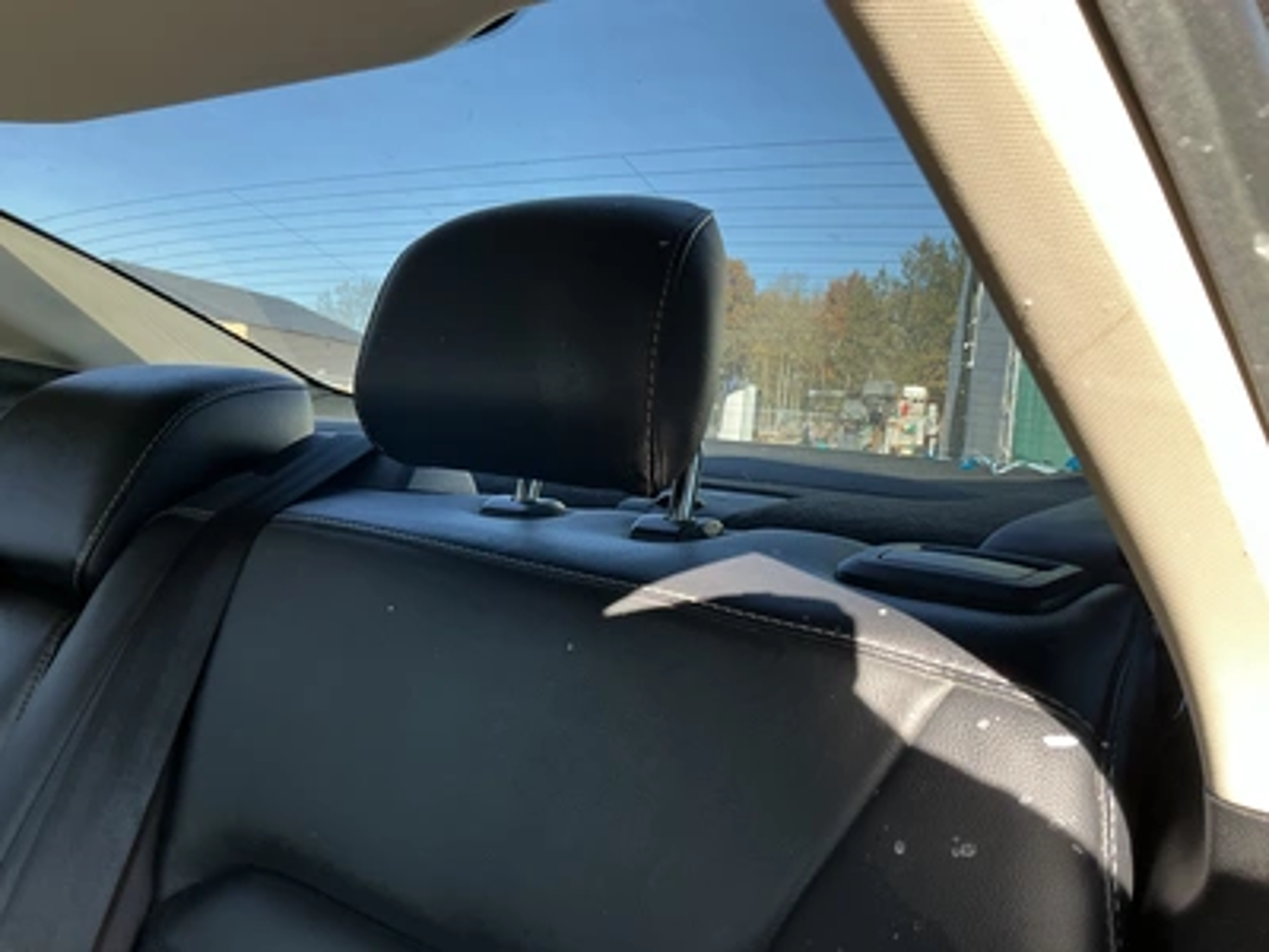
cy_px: 476
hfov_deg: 63.4
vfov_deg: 49.7
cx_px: 634
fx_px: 1026
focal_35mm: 28
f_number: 1.8
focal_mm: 3
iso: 32
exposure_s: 1/122
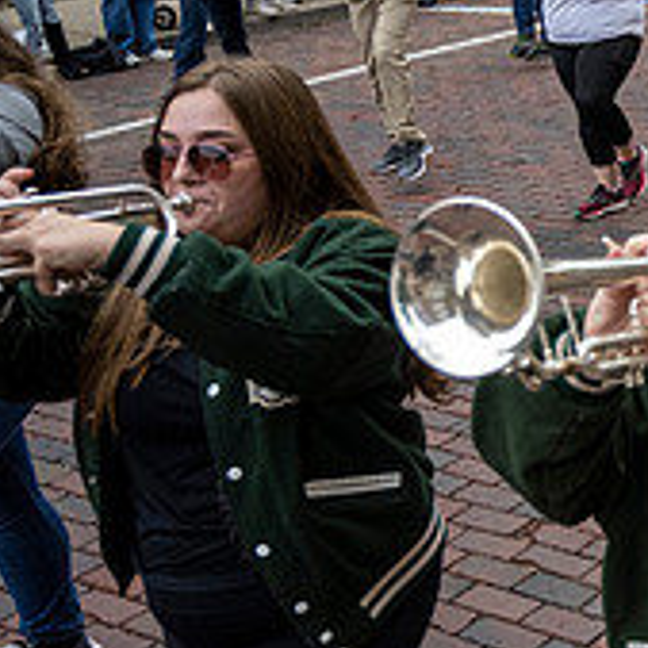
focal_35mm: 70
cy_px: 213
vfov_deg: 24.5
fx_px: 1483
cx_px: 1074
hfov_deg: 19.9
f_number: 4
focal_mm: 24
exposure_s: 1/1600
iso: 1000
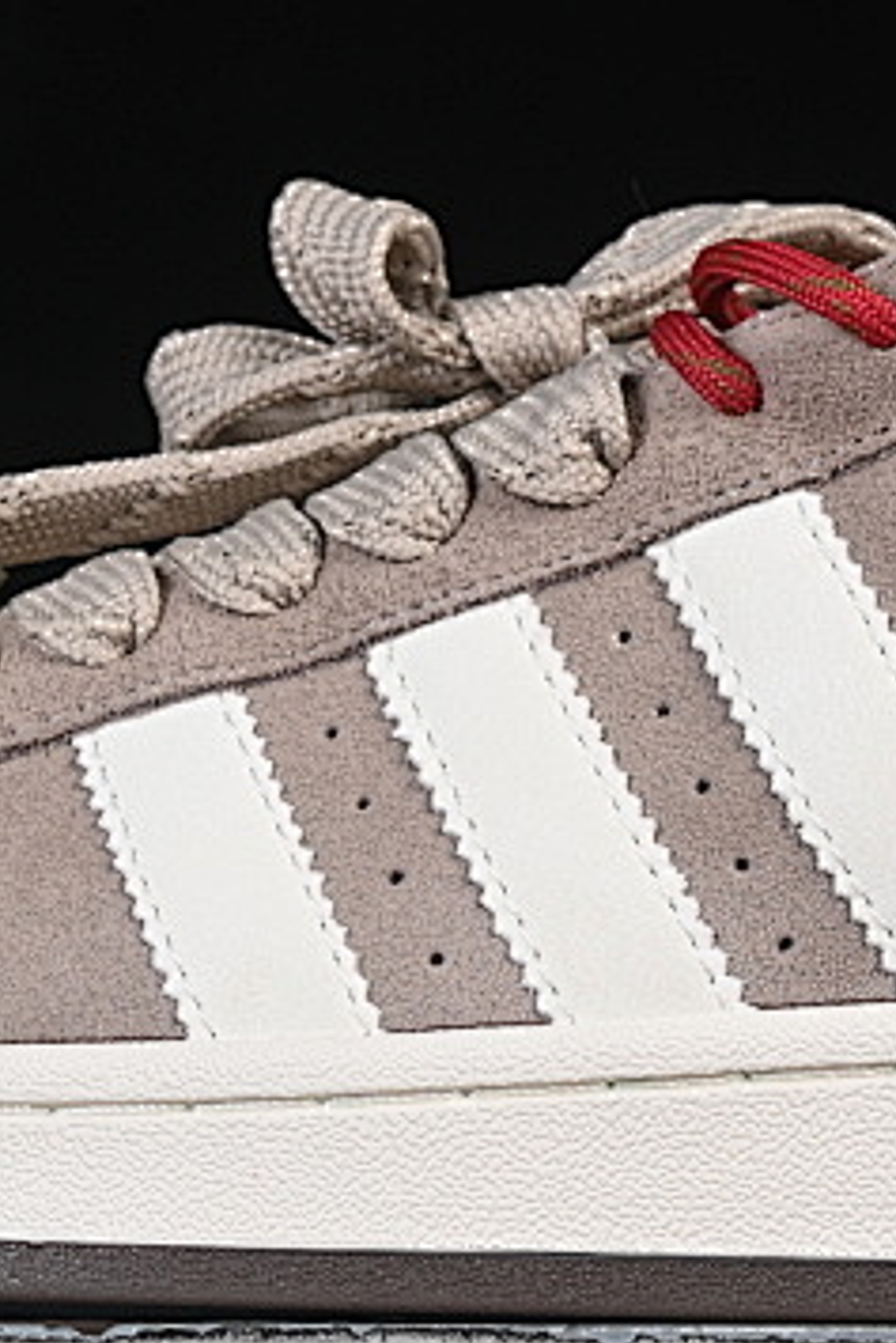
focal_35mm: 228
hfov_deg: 6.0
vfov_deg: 9.0
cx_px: 771
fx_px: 8503
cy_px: 473
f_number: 8
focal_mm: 50
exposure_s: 1/80
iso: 160
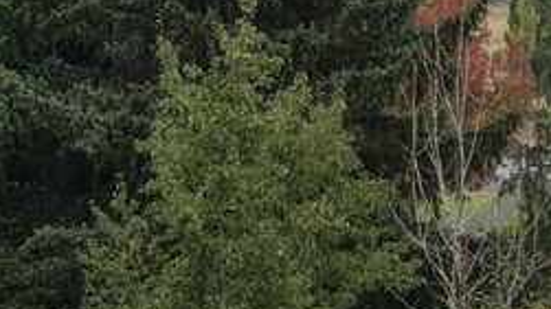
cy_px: 1094
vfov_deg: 2.5
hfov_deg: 4.4
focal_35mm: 486
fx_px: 7098
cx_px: 542
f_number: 2.8
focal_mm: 19.35
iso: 100
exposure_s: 1/320
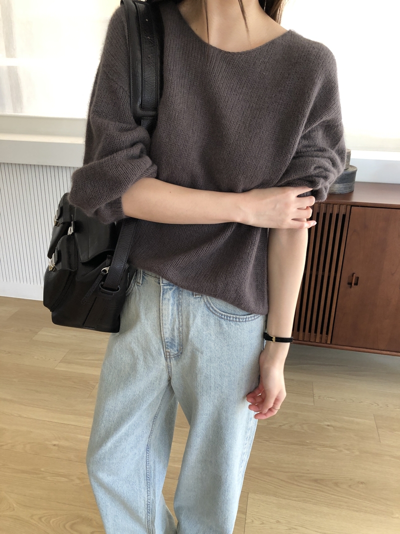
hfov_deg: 49.7
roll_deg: -1.3
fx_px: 431
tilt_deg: -21.9
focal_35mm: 28
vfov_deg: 63.4
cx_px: 200
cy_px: 267
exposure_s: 1/24
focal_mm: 3.99
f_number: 1.8
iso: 40
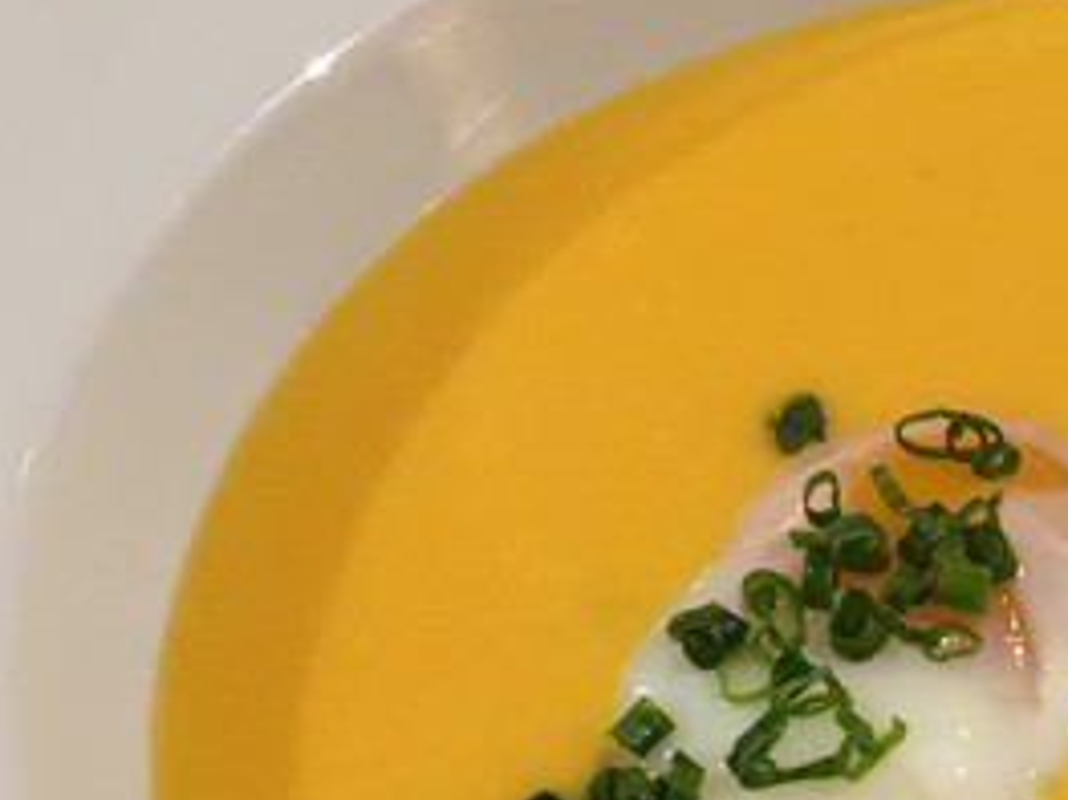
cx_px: 1068
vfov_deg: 16.3
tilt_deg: -49.4
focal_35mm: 90
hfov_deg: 21.0
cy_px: 613
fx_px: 2775
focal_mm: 4.15
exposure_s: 1/33
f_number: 2.2
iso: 125
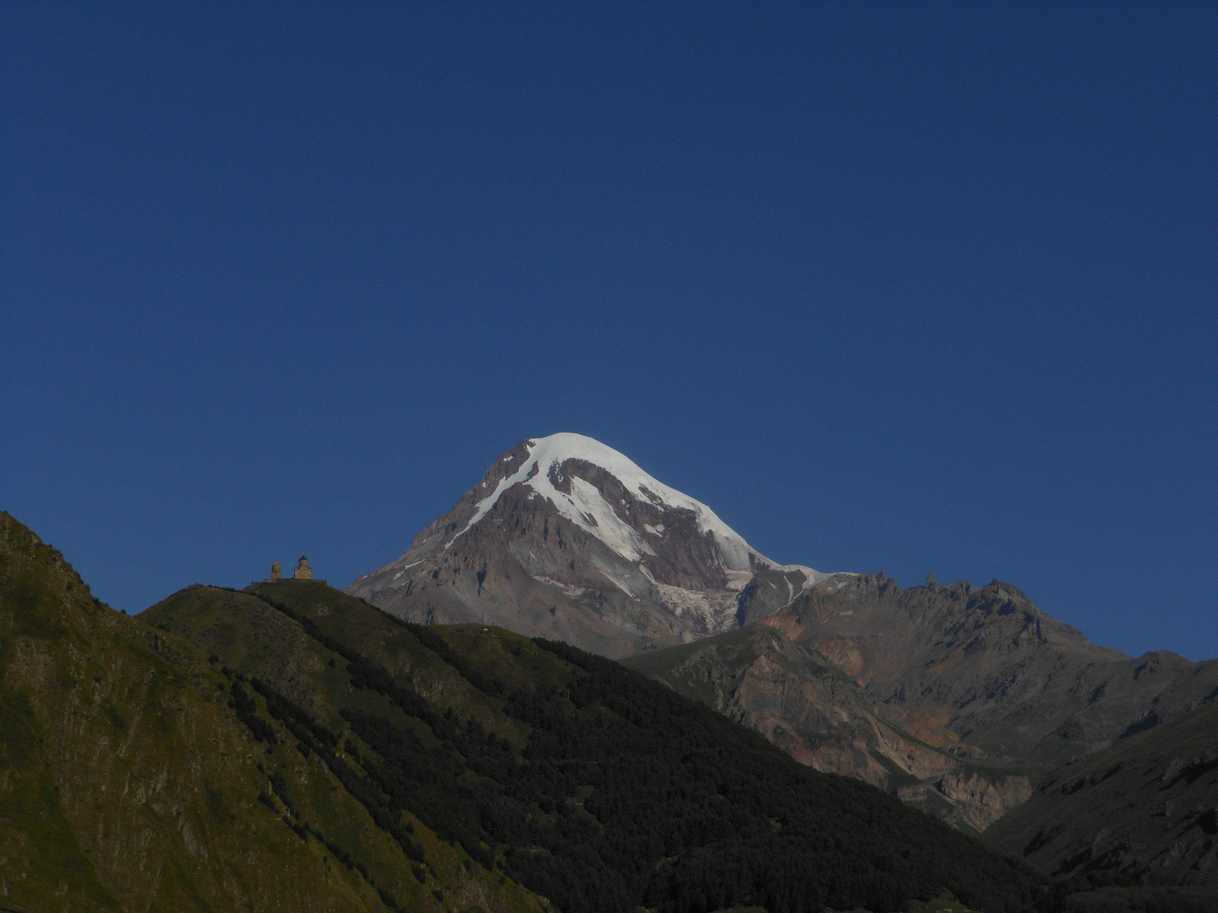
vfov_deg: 19.9
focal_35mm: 74
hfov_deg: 26.3
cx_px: 609
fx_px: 2604
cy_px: 456
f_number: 5.2
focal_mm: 13.2
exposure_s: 1/1250
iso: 80
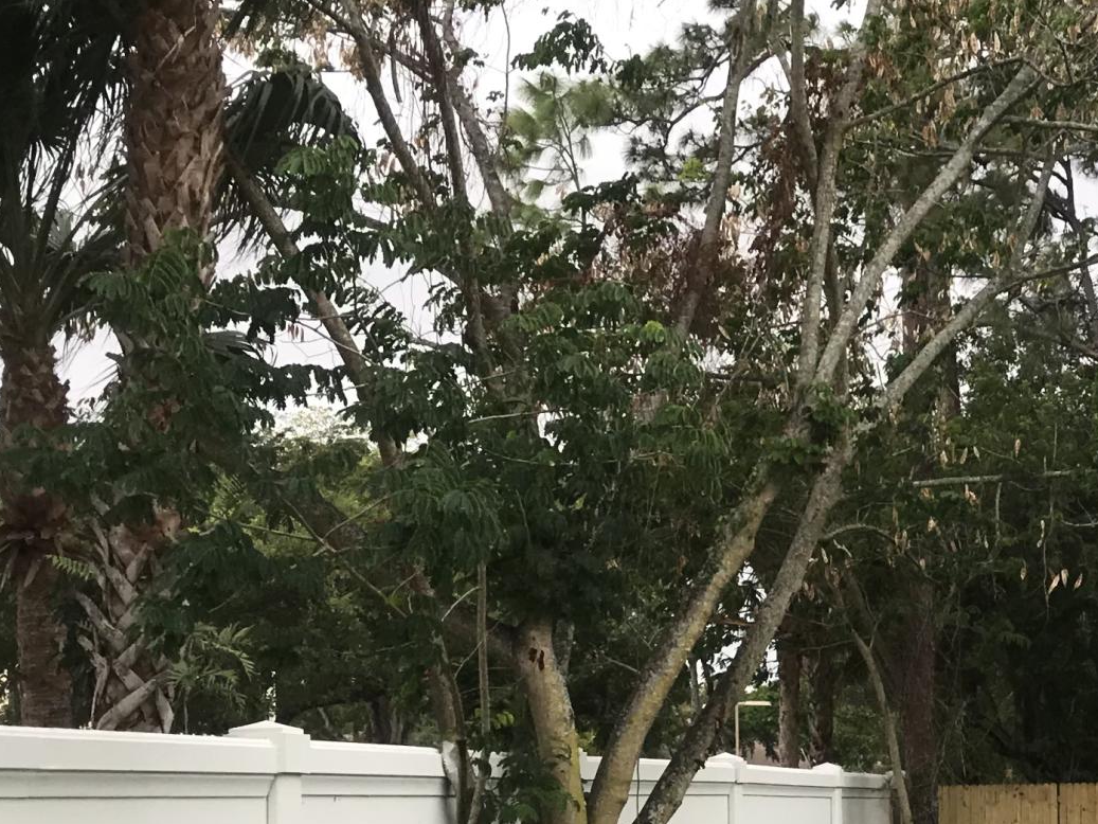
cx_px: 956
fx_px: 2570
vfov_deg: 18.0
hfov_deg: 23.6
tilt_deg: +2.4
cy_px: 681
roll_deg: +1.3
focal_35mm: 81
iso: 20
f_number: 1.8
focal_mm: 3.99
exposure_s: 1/912
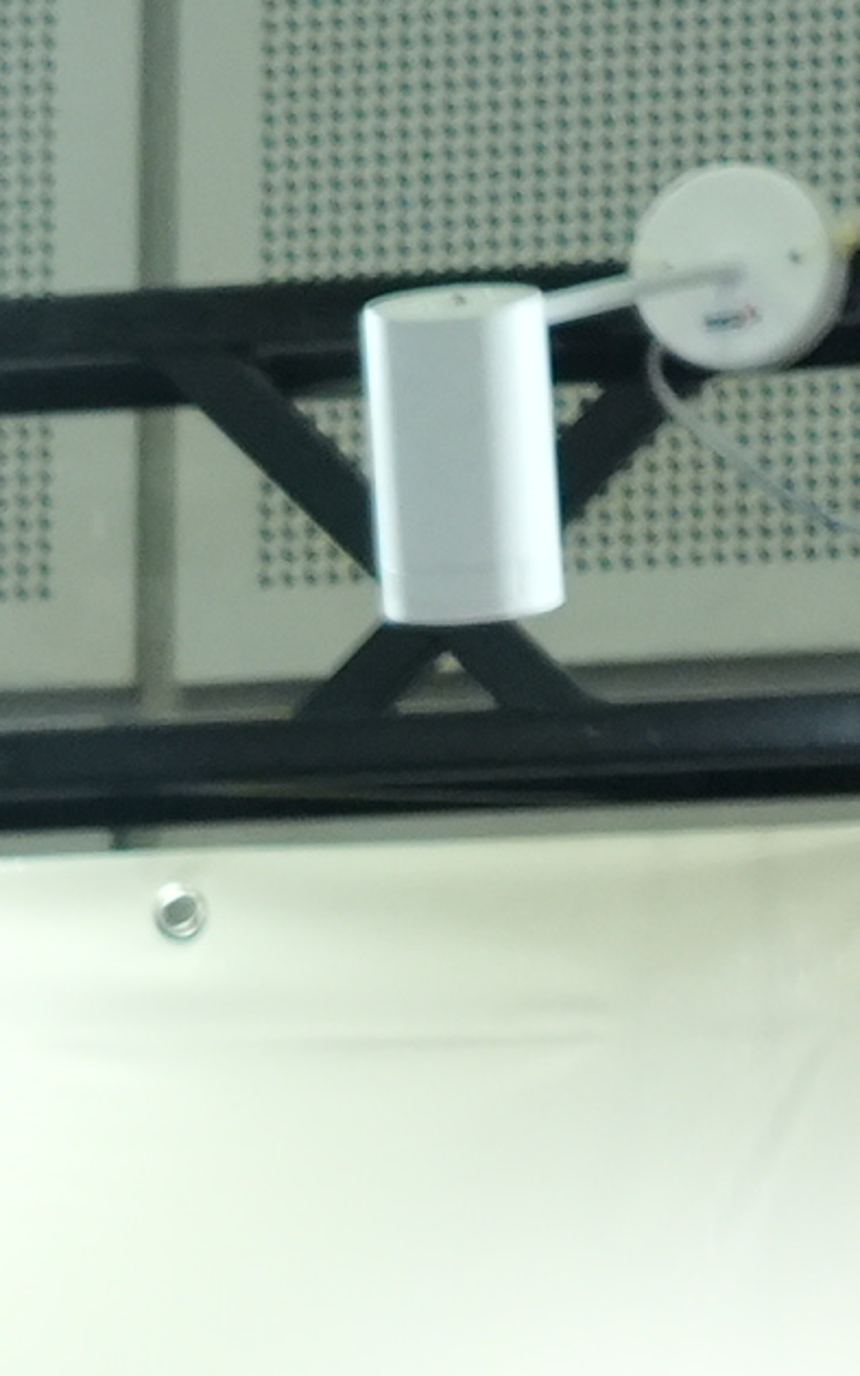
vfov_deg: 4.1
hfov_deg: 2.5
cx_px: -3364
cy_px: 3254
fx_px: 19004
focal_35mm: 507
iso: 2000
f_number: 4.5
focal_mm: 68
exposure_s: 1/250
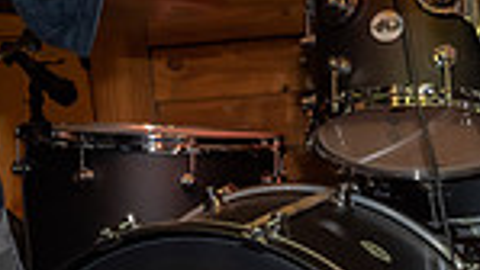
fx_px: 1974
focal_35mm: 155
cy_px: -271
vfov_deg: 7.5
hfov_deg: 13.3
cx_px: -186
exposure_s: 1/160
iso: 1000
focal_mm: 26
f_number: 5.6
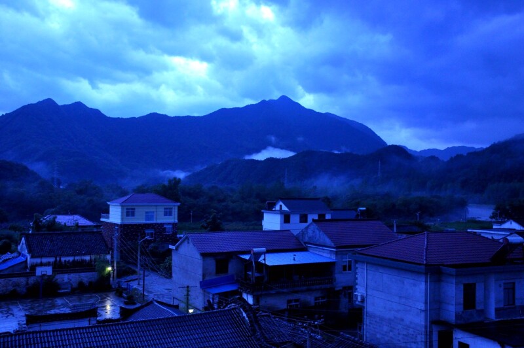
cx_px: 262
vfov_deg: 35.4
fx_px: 545
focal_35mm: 38
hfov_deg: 51.3
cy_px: 174
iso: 3200
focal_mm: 25
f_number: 5.6
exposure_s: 1/13
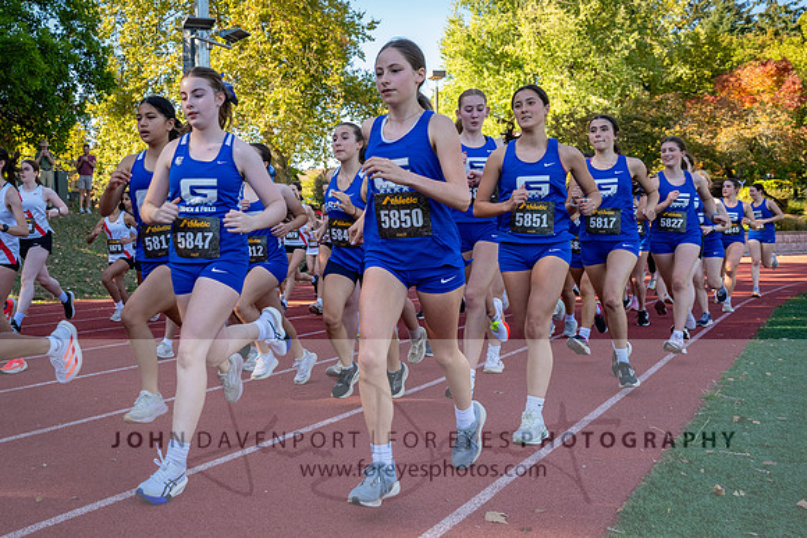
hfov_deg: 50.7
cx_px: 236
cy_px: 259
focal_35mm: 37
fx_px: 825
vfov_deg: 36.2
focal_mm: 26
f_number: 5.6
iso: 1250
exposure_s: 1/800
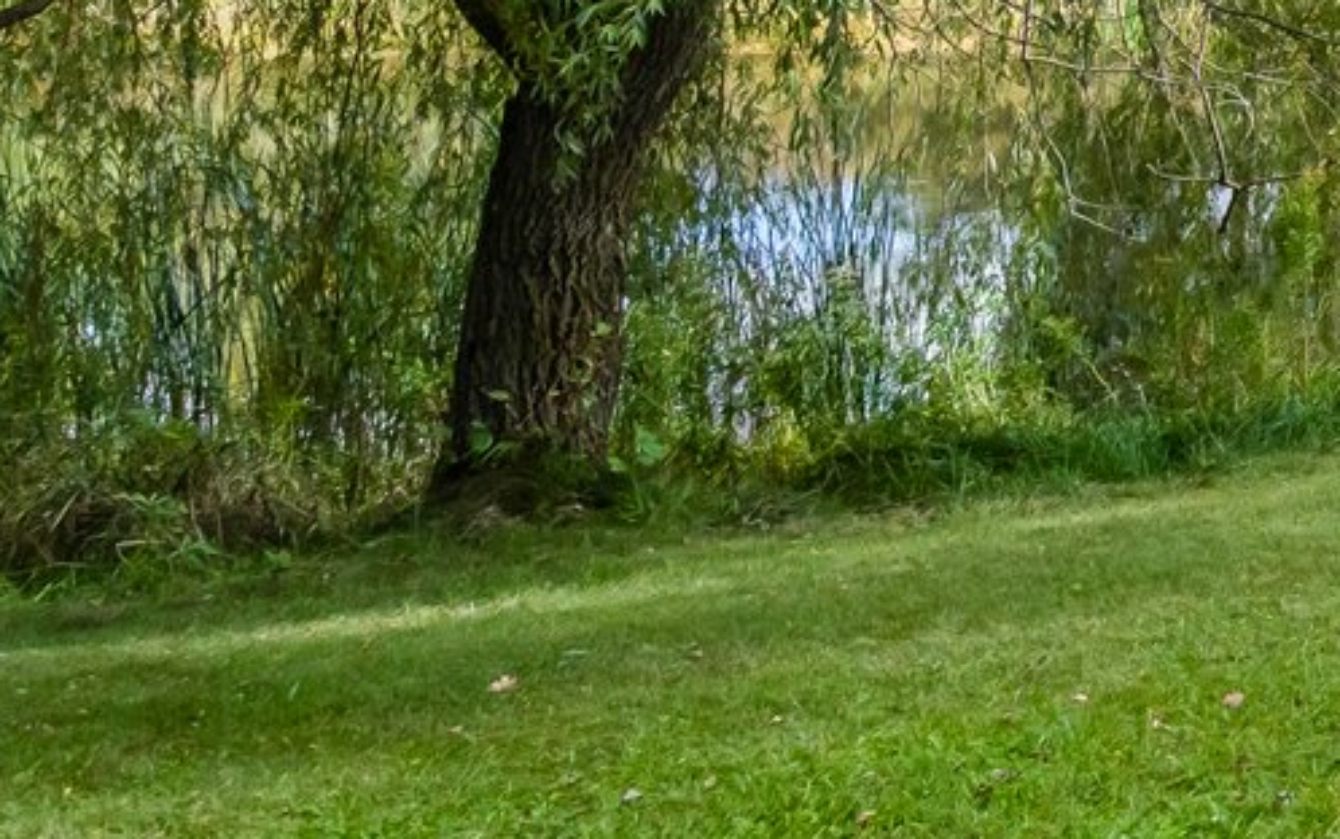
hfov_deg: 19.8
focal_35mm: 67
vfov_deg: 17.5
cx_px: 2556
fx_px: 2448
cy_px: -407
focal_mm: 16
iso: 800
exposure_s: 1/200
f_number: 9
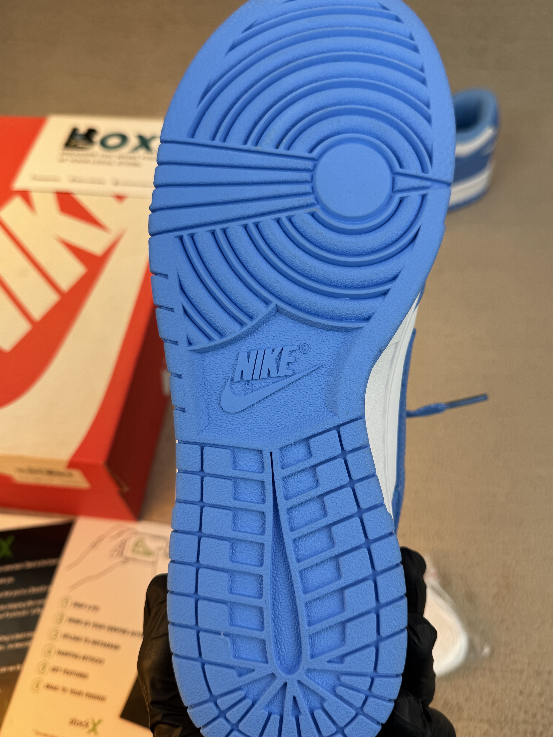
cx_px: 288
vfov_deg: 63.4
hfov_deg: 49.7
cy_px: 371
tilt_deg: -56.6
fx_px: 596
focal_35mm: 28
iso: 80
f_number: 1.78
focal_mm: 6.76
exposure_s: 1/1042
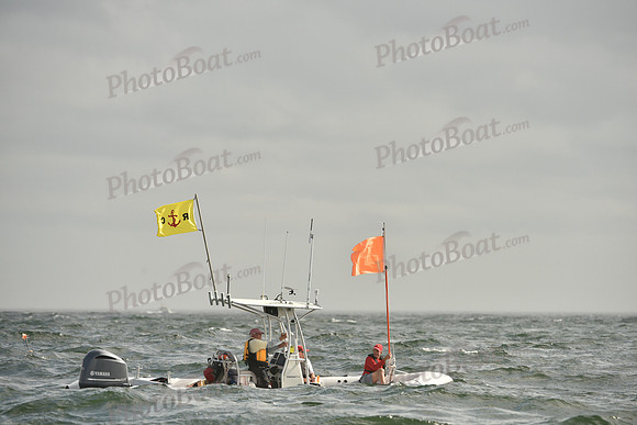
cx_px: 318
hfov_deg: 6.1
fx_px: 6017
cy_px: 212
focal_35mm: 340
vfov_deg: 4.0
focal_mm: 340
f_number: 7.1
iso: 320
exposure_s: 1/1600
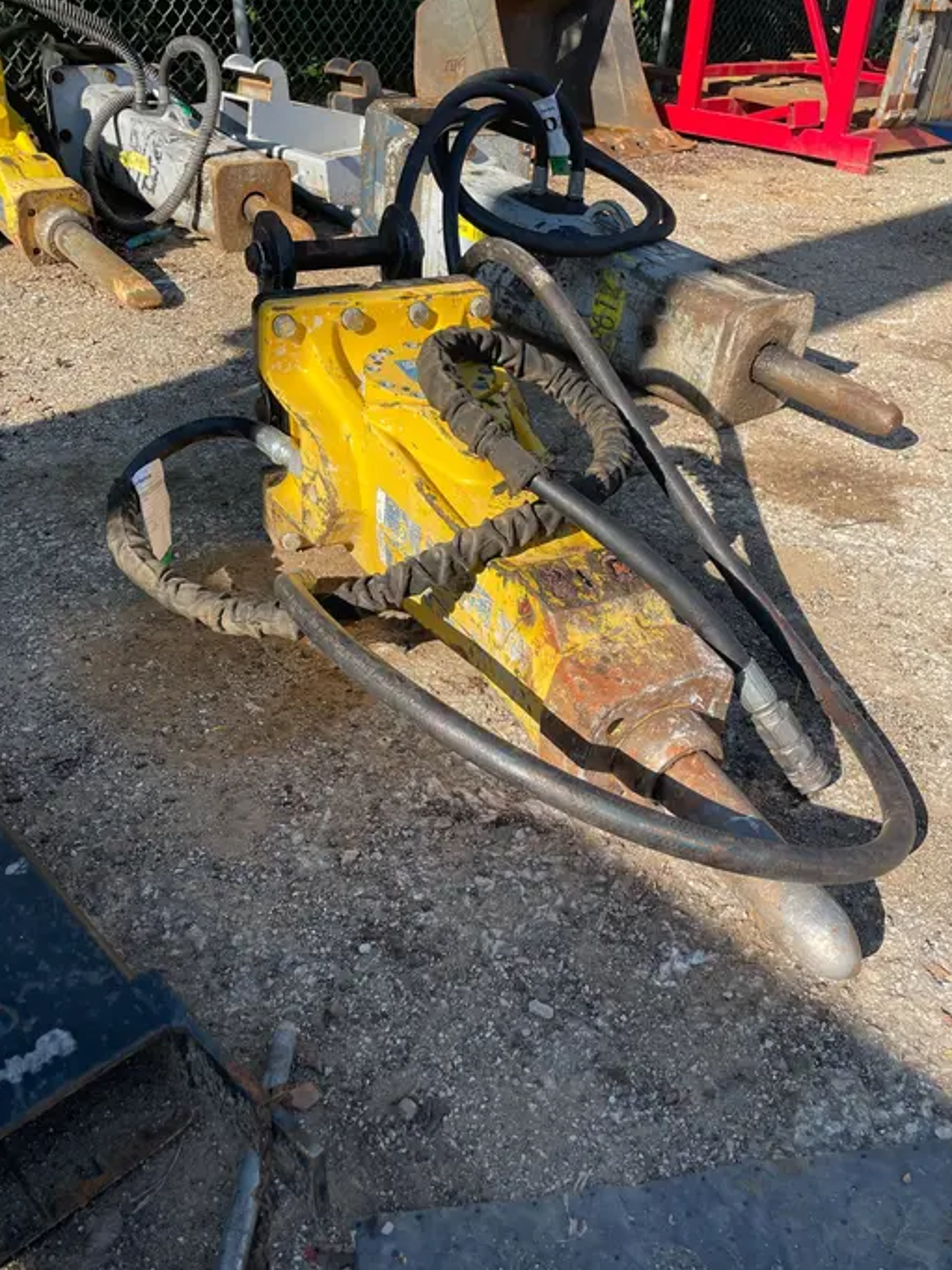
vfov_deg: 63.4
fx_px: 1026
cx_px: 486
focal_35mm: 28
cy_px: 656
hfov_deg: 49.8
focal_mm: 4.2
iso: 32
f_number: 1.6
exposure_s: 1/1742
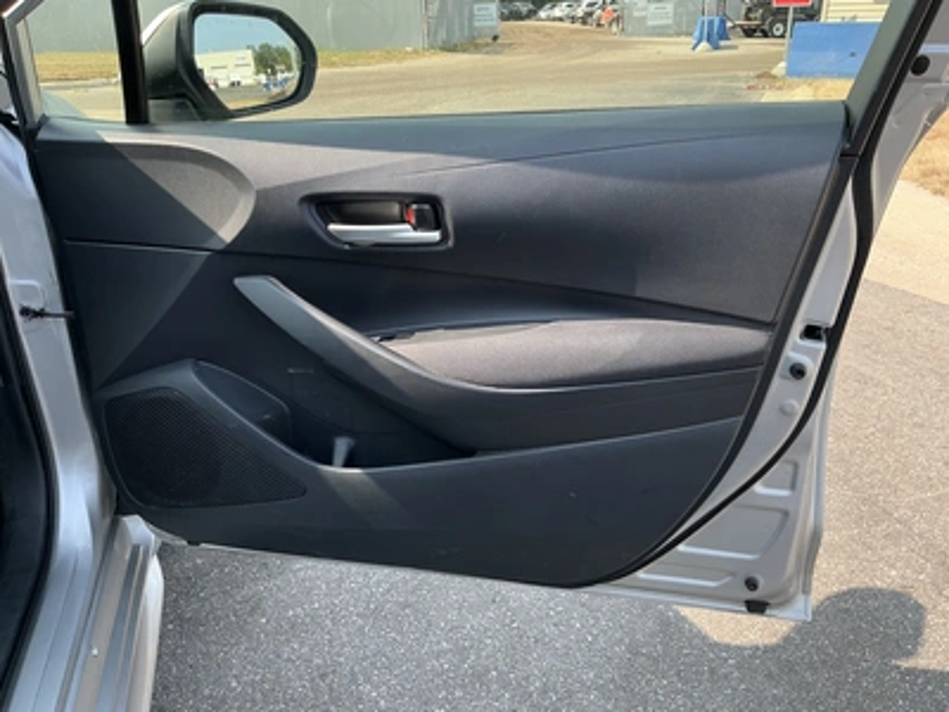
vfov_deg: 49.7
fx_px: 768
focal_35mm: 28
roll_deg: +1.0
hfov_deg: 63.4
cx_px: 474
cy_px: 356
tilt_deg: -21.8
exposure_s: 1/305
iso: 25
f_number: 1.8
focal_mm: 3
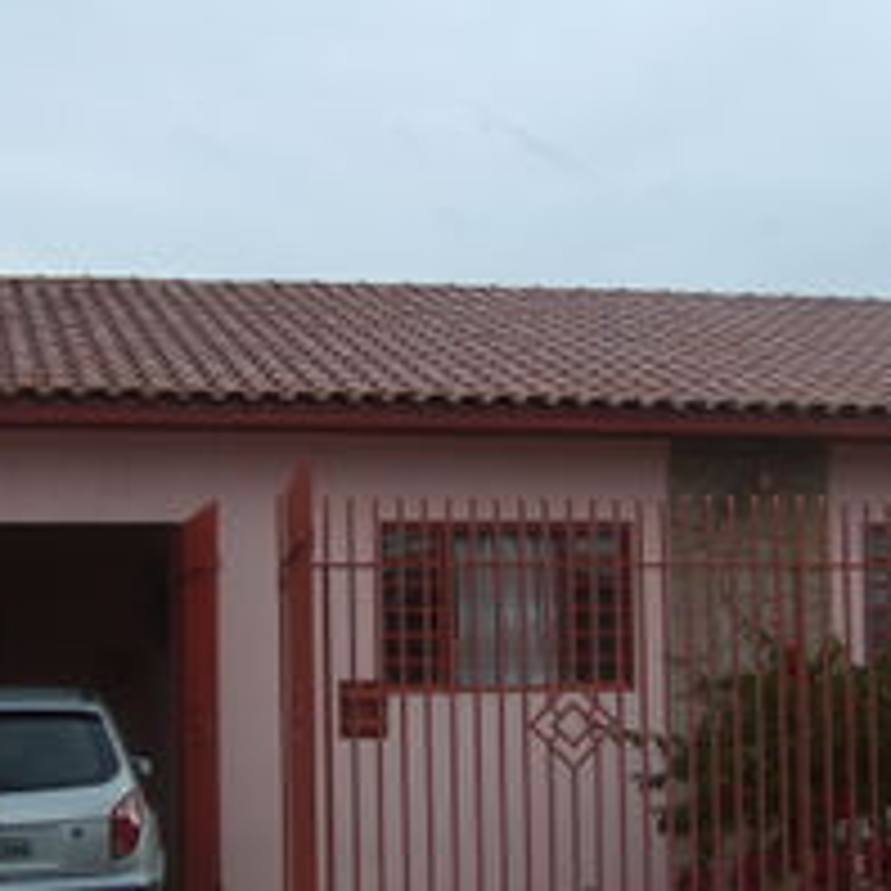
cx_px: 454
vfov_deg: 22.9
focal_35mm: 75
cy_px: 621
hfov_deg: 23.1
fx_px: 2184
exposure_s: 1/500
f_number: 2.8
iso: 50
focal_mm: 5.8
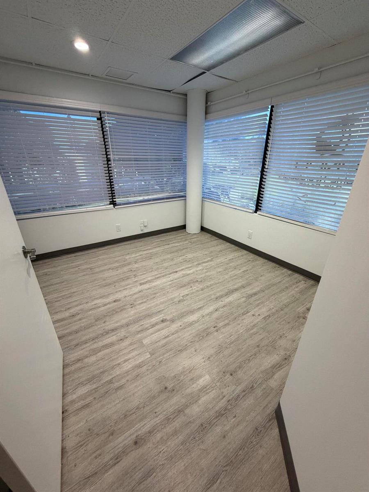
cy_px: 246
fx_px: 199
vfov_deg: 102.1
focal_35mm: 14
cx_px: 184
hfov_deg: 85.7
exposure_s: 1/120
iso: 200
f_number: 2.2
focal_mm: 2.22
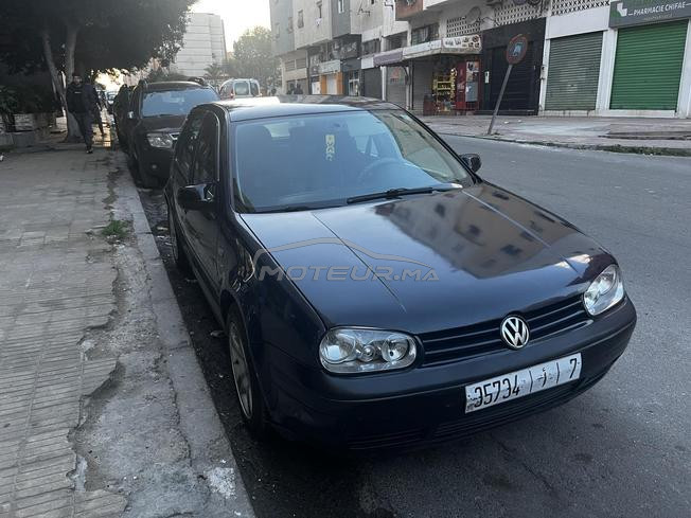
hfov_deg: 67.3
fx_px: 519
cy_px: 259
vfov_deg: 53.1
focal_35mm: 26
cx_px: 346
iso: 125
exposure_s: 1/84
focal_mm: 5.1
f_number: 1.6
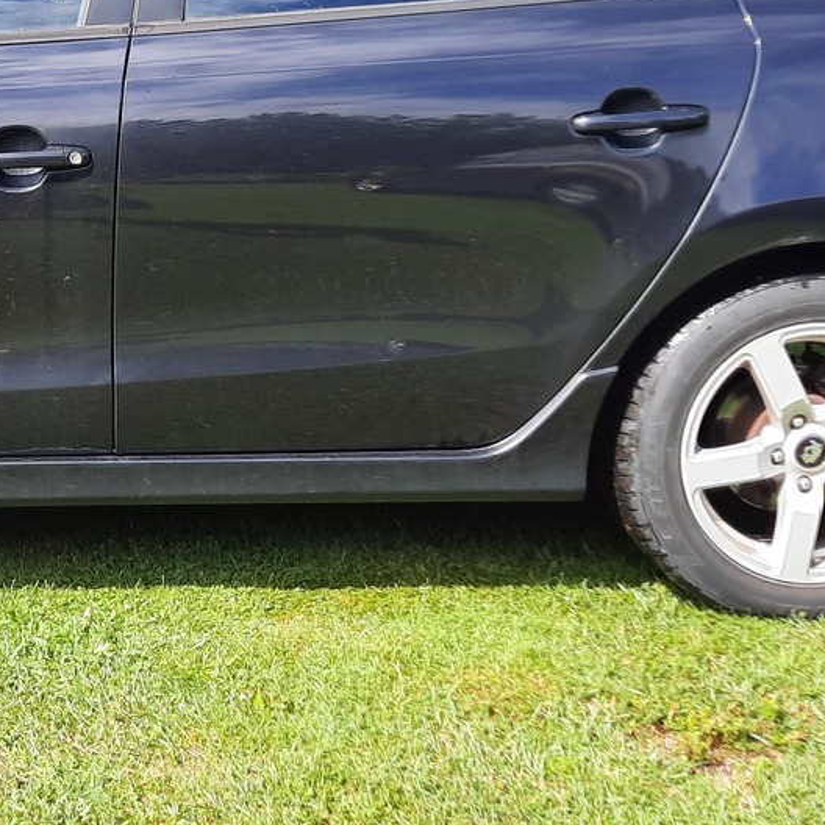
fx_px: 1807
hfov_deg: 24.5
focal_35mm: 67
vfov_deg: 25.5
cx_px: -9
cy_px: 241
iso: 32
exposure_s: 1/482
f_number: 2
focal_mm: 4.6
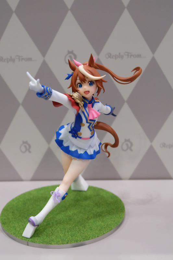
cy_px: 130
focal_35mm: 40
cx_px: 86
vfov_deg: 48.5
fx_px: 288
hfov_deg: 33.4
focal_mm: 26.9
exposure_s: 1/105
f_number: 4.5
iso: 3200
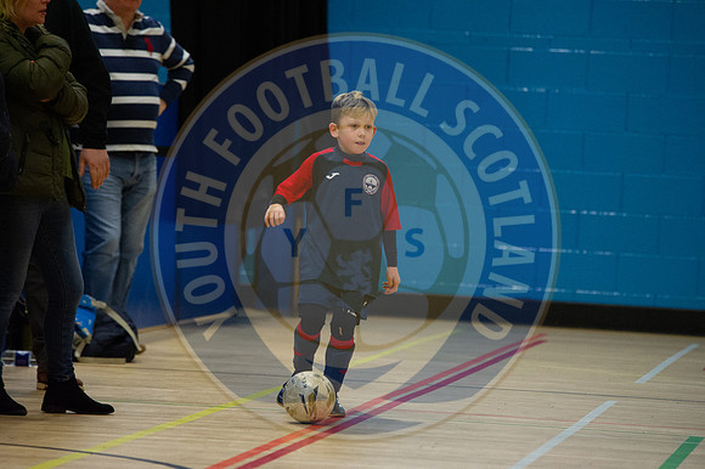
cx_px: 352
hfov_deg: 7.4
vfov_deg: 4.9
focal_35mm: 280
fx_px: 5480
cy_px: 234
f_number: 5.6
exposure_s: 1/320
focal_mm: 280
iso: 8000
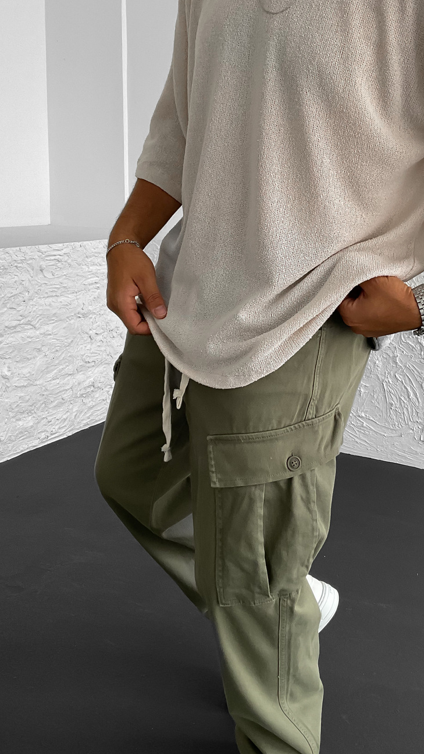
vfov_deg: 51.3
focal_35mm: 39
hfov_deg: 30.0
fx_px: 779
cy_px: 307
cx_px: 316
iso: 64
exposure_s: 1/115
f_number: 1.8
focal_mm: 3
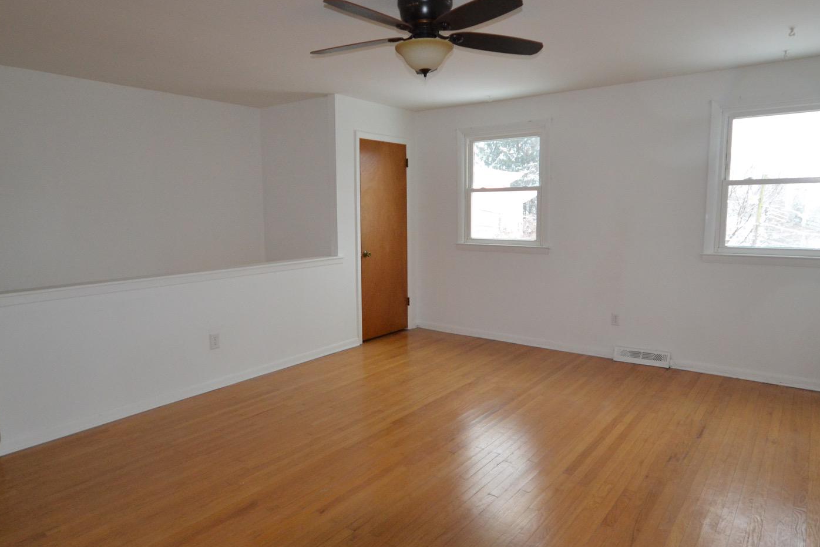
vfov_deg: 57.2
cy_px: 275
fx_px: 501
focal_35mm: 22
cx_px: 418
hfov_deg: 78.6
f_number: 4
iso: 1100
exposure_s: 1/60
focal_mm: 10
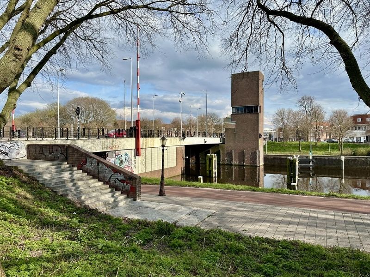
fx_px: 257
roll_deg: +0.4
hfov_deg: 71.6
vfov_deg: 56.8
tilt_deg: -0.4
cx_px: 185
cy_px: 138
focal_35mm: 24
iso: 80
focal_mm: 6.86
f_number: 1.78
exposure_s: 1/4184
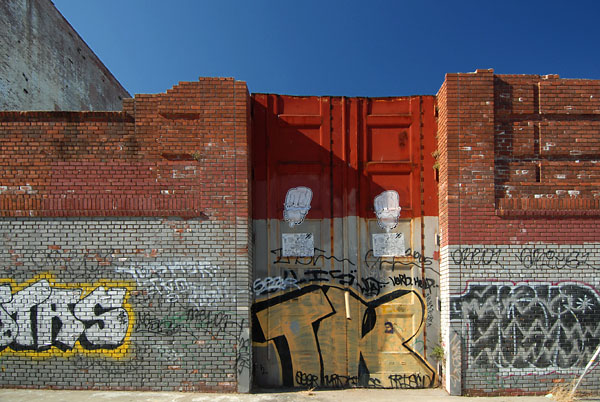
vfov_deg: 67.6
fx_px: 300
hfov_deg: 89.9
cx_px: 300
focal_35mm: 18
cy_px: 201
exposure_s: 1/160
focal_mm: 12
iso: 100
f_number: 4
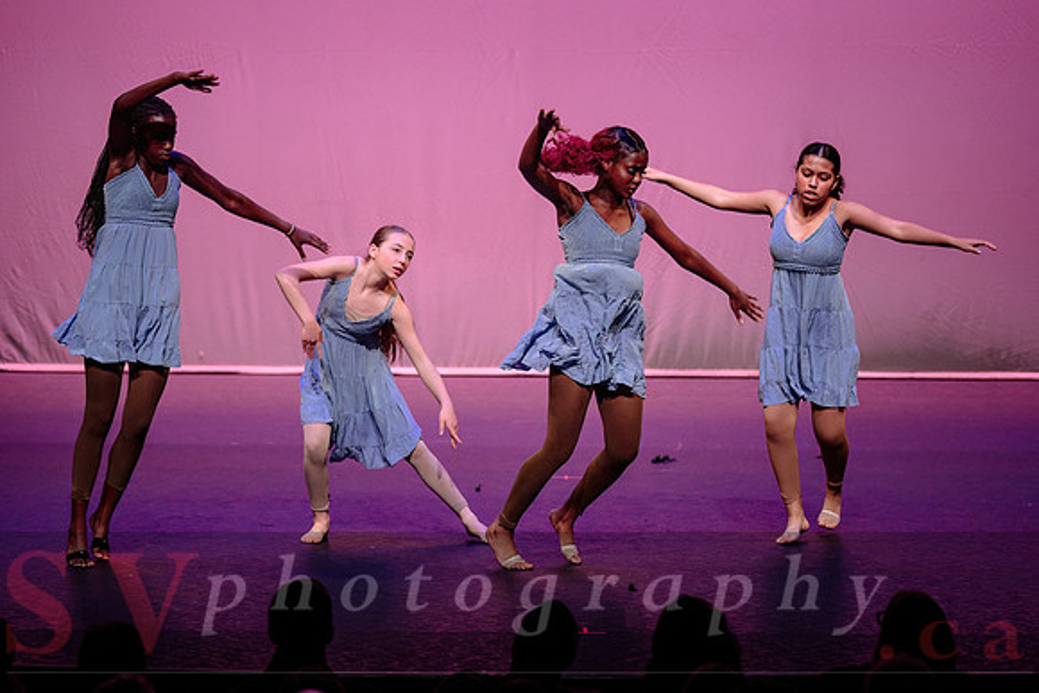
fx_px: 4267
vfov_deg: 9.3
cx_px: 635
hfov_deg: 13.9
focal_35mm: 148
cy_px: 334
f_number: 2.8
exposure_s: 1/500
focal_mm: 120
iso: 1250
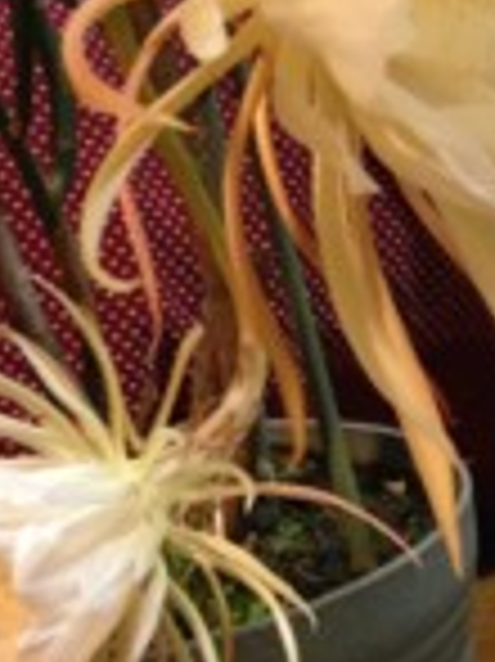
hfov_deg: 14.6
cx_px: 274
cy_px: -149
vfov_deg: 18.4
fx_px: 1929
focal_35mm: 101
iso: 400
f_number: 2.4
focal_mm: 4.13
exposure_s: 1/20
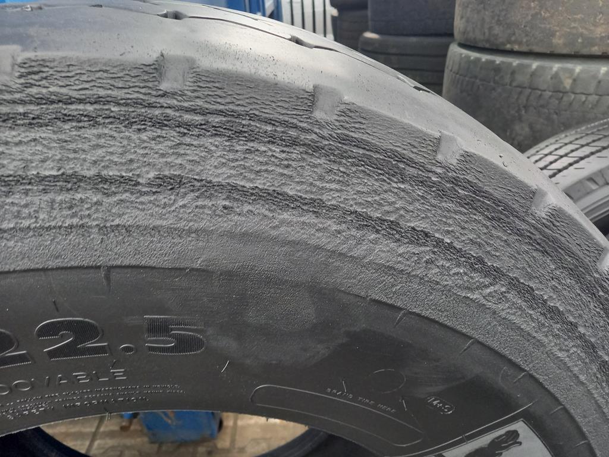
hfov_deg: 69.4
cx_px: 304
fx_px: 440
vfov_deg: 54.9
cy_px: 228
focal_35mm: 25
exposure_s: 1/50
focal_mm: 4.65
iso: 250
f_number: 1.8
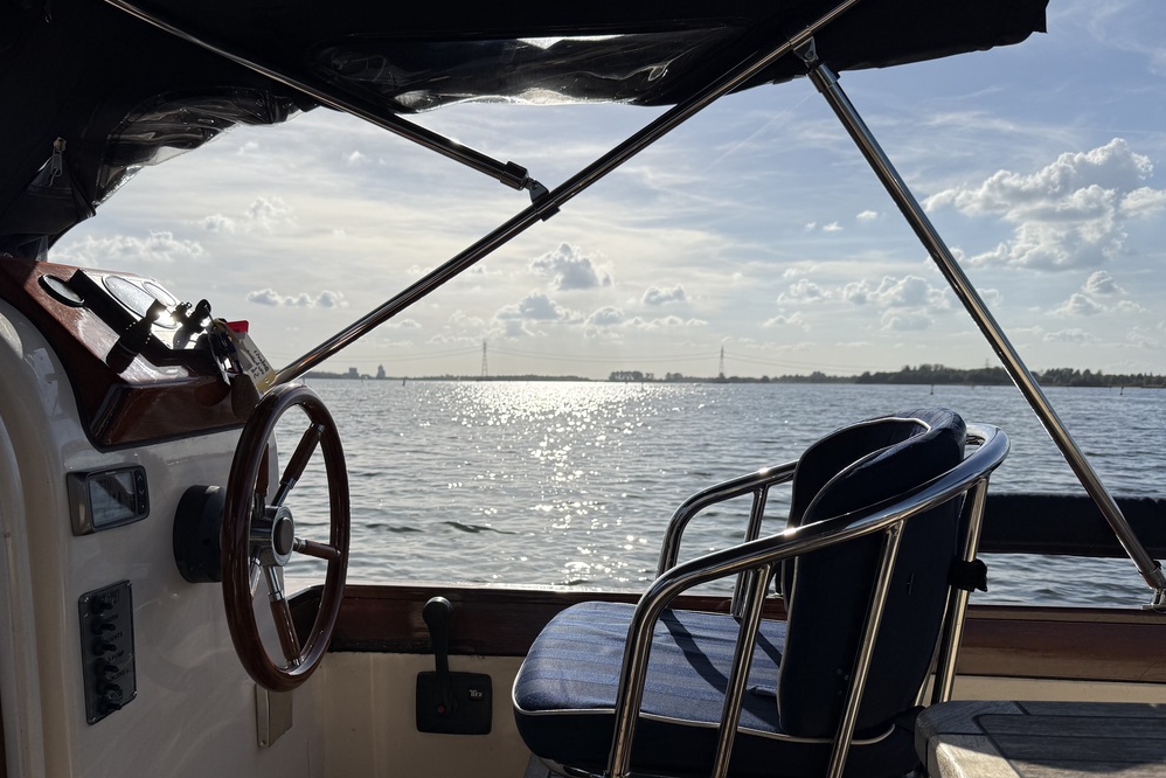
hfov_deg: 61.7
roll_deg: -0.6
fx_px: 972
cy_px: 491
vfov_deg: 43.3
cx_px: 516
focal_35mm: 30
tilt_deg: -4.8
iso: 64
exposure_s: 1/14286
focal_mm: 6.76
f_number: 1.78
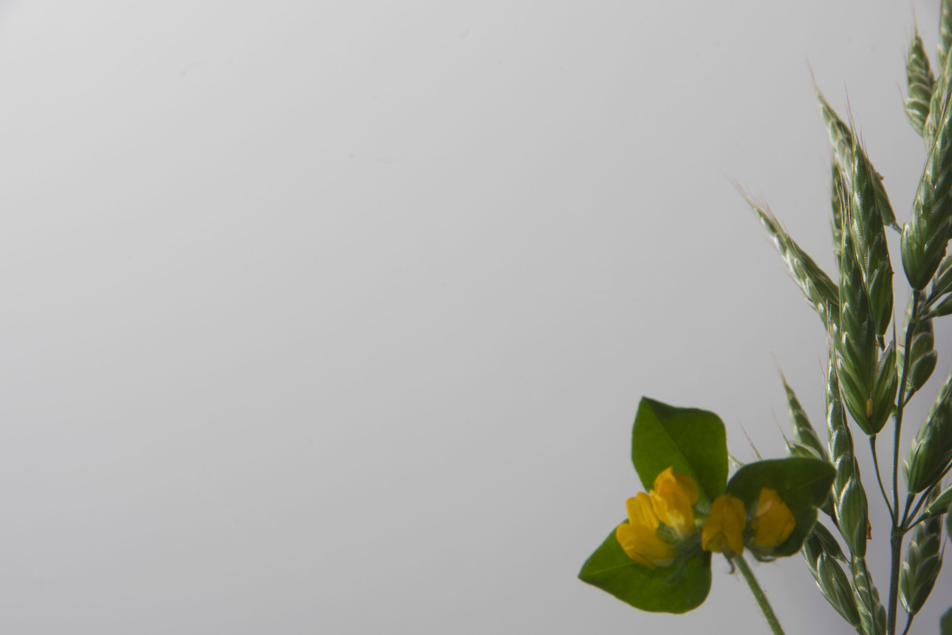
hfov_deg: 5.5
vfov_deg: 3.7
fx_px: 9916
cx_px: 476
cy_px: 318
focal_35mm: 375
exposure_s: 1/10
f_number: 18
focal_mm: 250
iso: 100
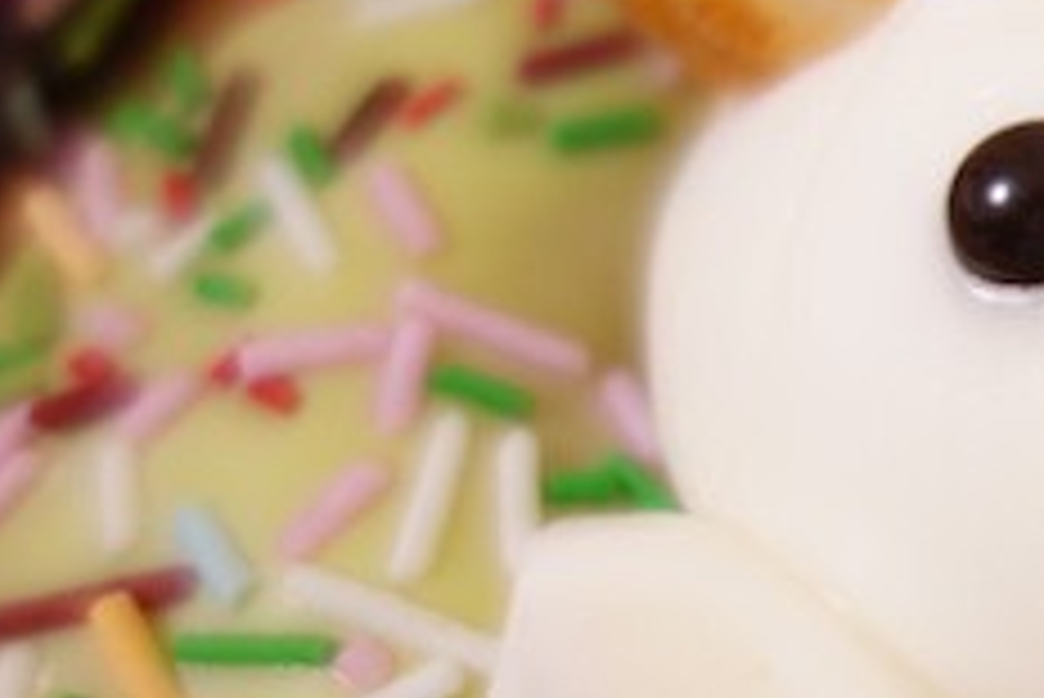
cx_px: 1192
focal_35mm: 70
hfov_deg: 26.2
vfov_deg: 19.4
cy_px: 227
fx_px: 2031
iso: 125
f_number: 1.8
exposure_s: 1/40
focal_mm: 10.4
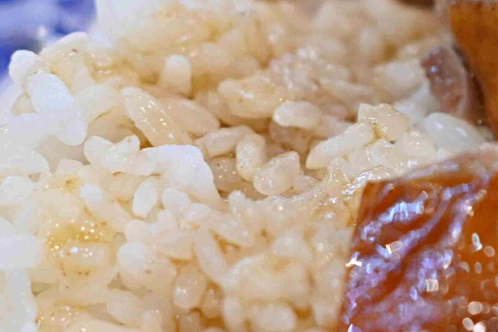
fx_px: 3251
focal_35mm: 235
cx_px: 708
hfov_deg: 8.6
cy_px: 45
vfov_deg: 5.8
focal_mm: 50
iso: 1100
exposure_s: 1/200
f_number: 3.2
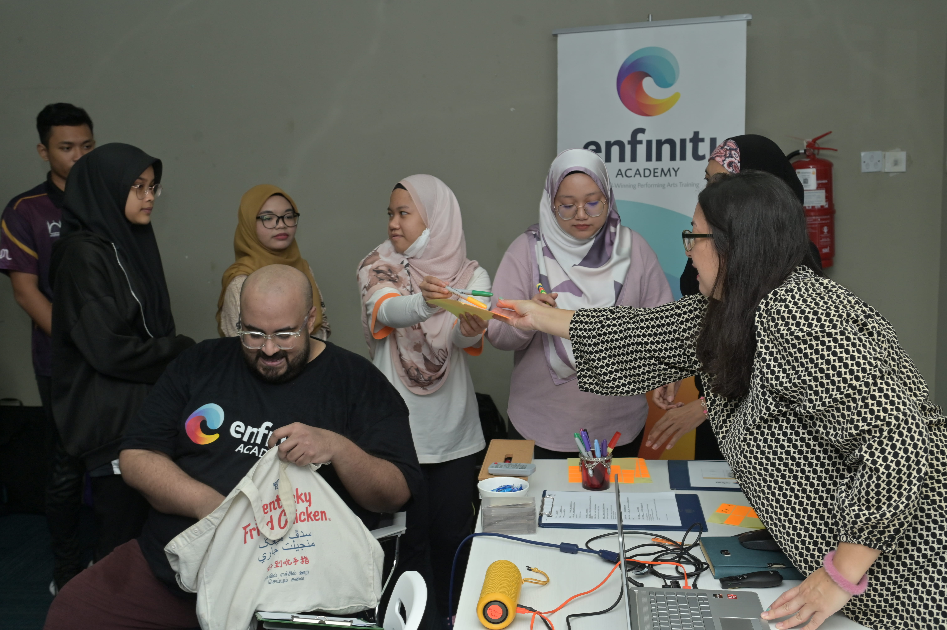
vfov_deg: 35.0
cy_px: 315
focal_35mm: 38
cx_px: 474
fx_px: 999
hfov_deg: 50.7
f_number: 5
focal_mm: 38
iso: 640
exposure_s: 1/125
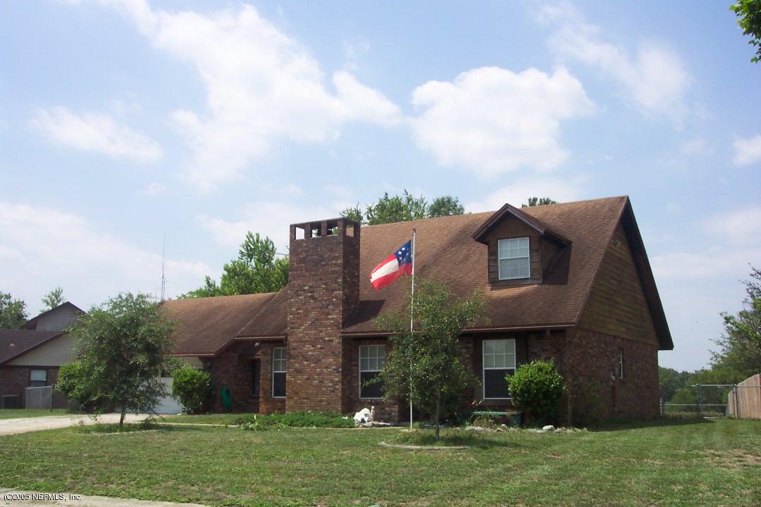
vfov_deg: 35.1
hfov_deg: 50.7
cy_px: 254
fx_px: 803
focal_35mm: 38
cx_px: 380
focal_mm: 8
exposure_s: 1/700
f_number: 4.8
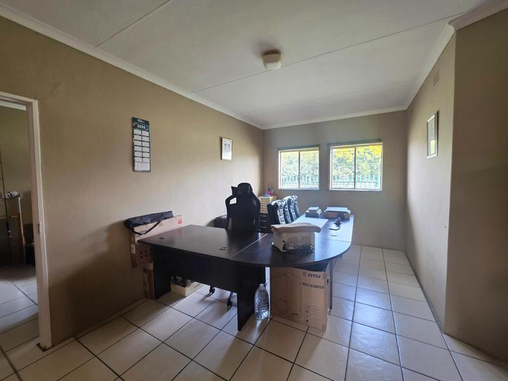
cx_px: 254
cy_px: 190
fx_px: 191
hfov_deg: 106.2
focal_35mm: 13
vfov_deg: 89.9
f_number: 1.9
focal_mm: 2.2
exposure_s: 1/50.3
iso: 200
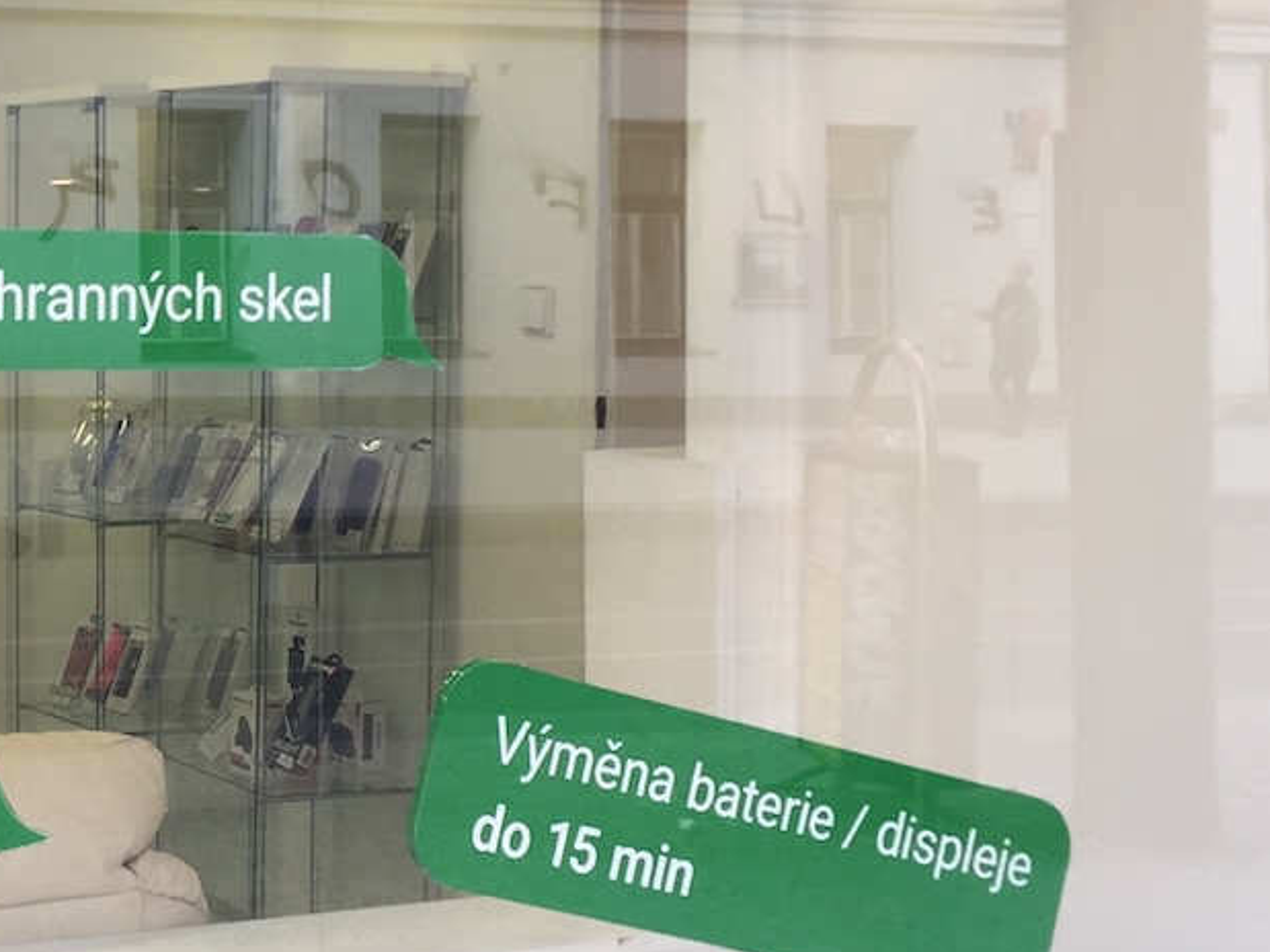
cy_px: 388
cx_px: -144
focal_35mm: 75
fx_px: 2751
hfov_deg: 24.2
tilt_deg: -3.2
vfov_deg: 19.6
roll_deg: -0.7
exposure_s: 1/50
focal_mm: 4.15
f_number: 2.2
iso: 32
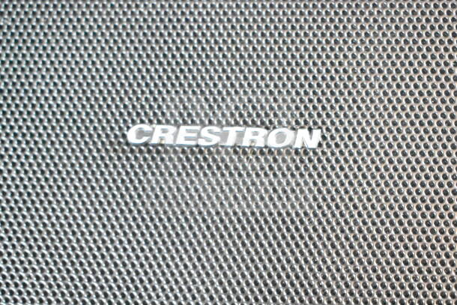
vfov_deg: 23.8
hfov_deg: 35.0
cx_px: 228
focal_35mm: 57
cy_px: 152
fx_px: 724
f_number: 4.8
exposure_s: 1/25
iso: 25600
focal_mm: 38
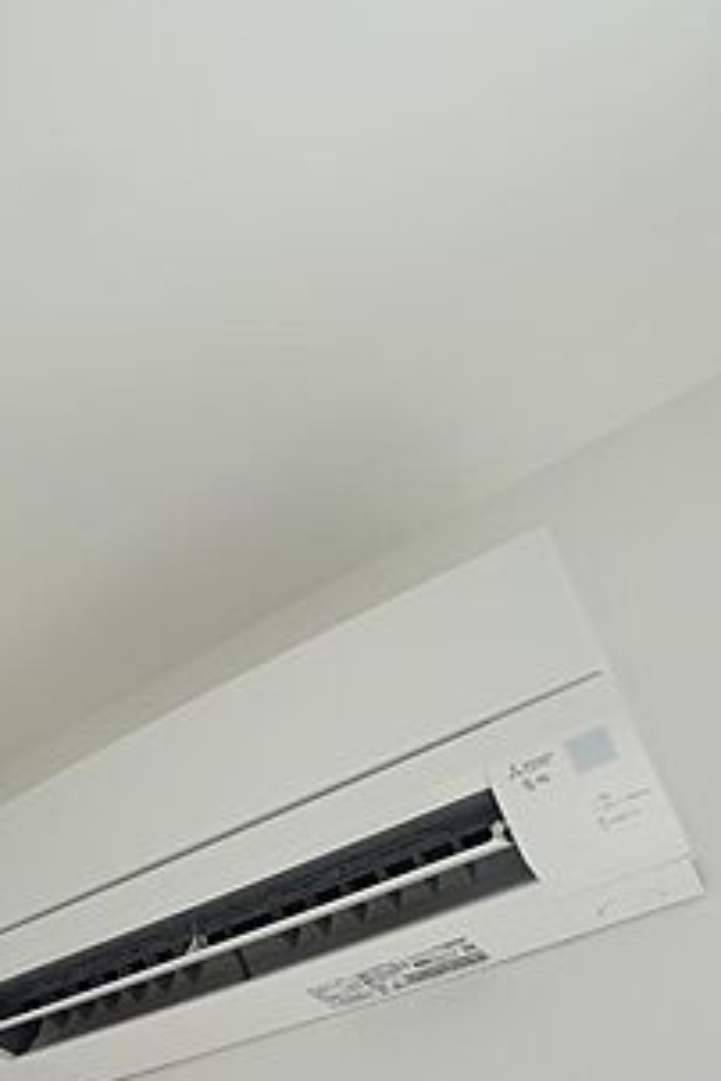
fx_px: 1141
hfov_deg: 34.6
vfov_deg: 48.4
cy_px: 835
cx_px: 221
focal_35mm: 38
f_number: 2
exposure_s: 1/60
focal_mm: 5.1
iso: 80
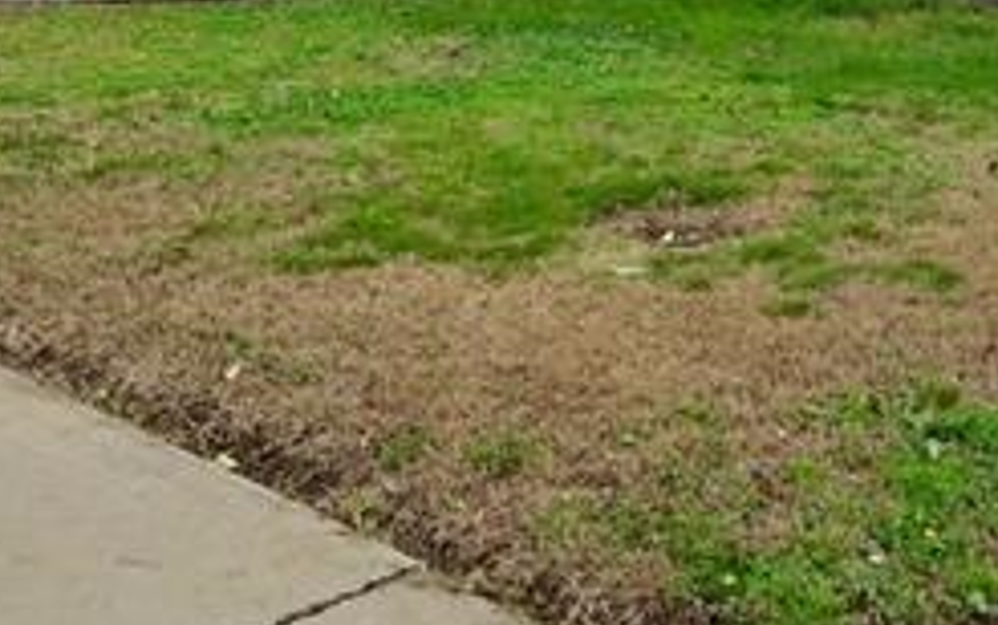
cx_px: 876
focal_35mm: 80
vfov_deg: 15.5
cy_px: -203
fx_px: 2177
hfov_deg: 25.1
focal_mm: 4.15
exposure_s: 1/916
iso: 25
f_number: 2.2
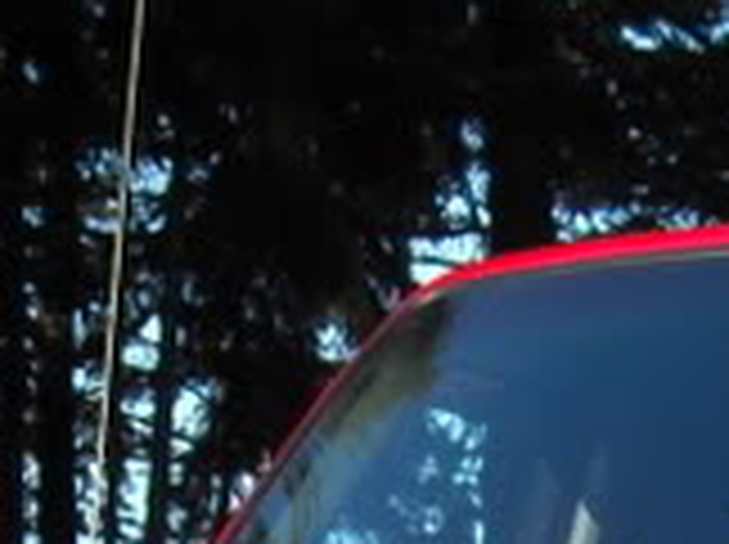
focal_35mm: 267
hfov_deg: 7.4
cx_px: 720
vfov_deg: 5.4
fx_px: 5615
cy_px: 1304
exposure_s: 1/309
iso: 64
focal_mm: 8.85
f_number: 3.3
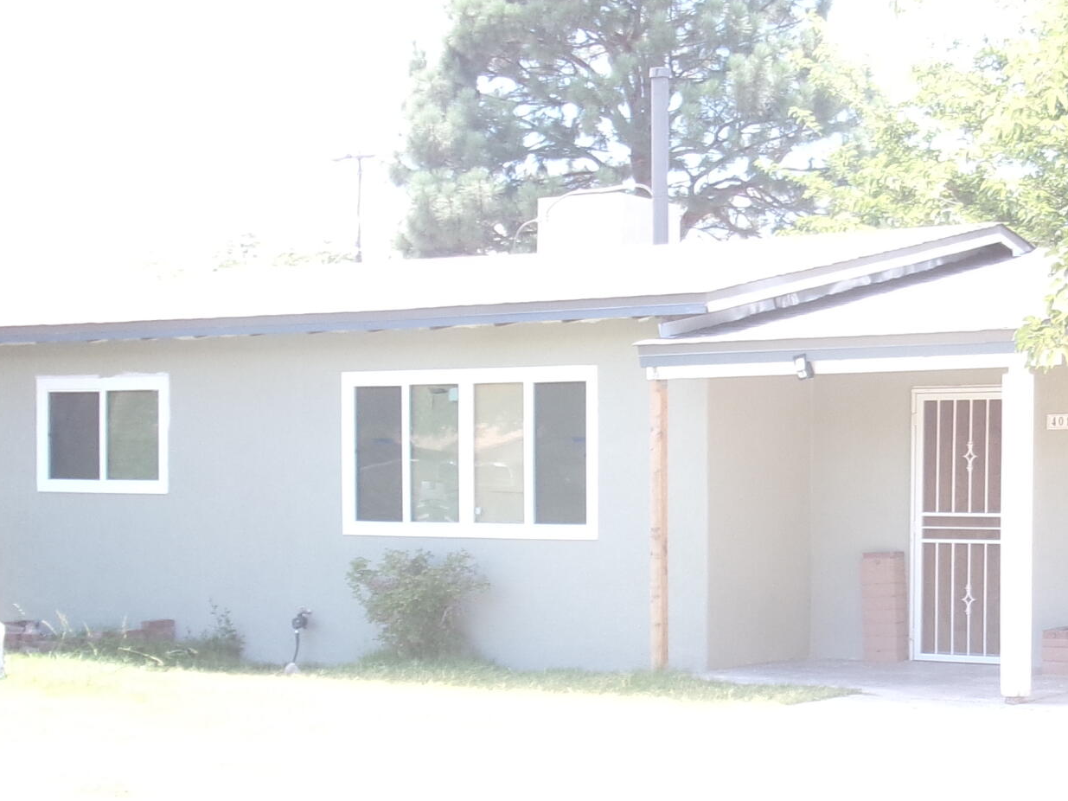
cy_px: 643
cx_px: 817
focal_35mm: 68
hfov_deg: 28.1
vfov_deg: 21.3
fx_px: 2098
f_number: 3.9
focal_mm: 5.1
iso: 100
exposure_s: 1/60
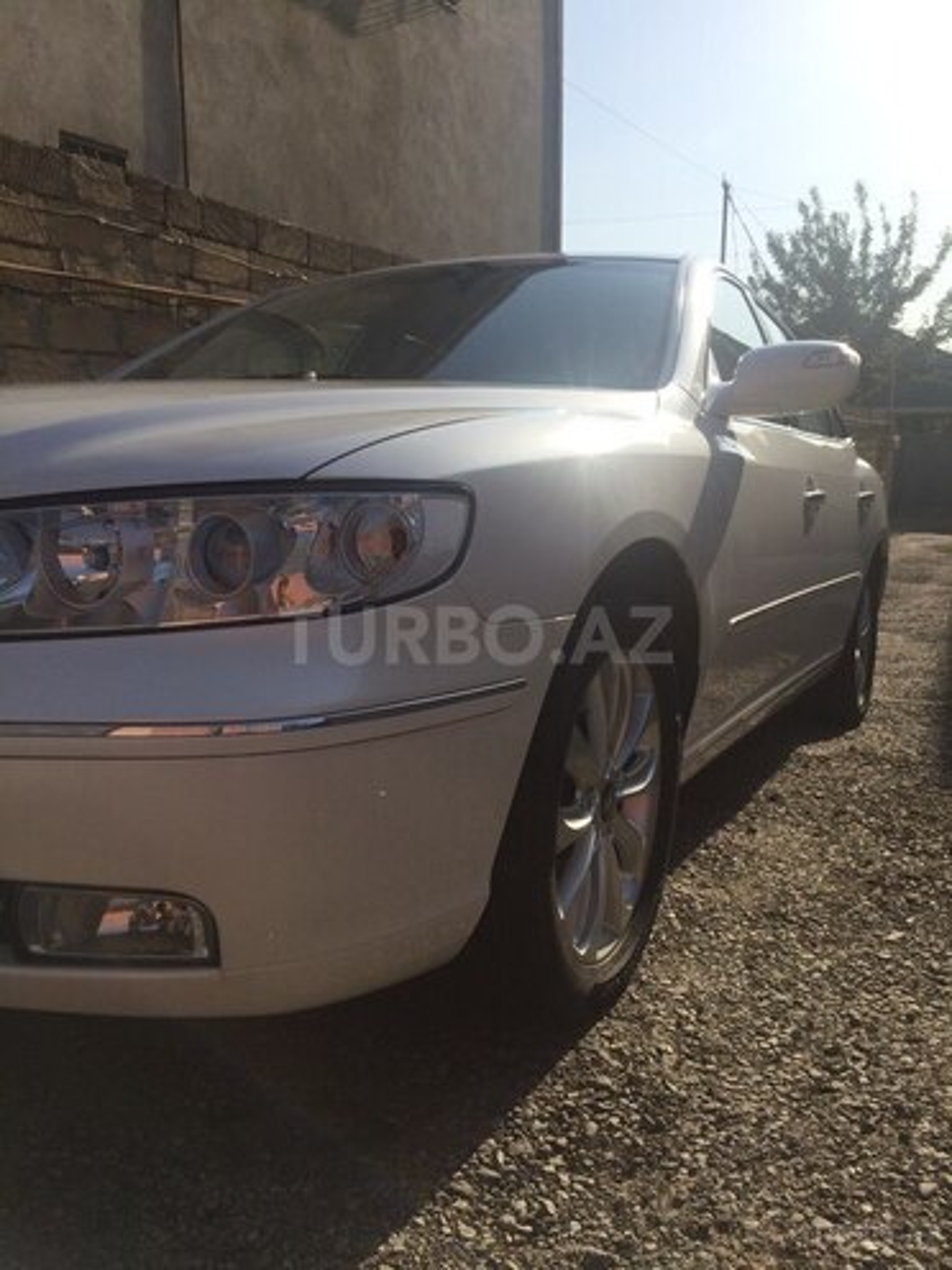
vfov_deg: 61.7
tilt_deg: -7.7
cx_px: 476
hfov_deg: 48.2
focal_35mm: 29
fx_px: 1063
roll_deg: +0.0
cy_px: 635
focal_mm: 4.15
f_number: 2.2
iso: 32
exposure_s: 1/3165
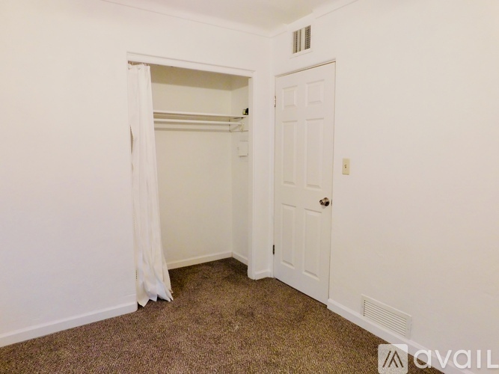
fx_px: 331
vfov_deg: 58.9
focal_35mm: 23
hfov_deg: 73.9
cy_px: 187
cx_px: 250
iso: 320
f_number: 3
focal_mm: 4
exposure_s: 1/30
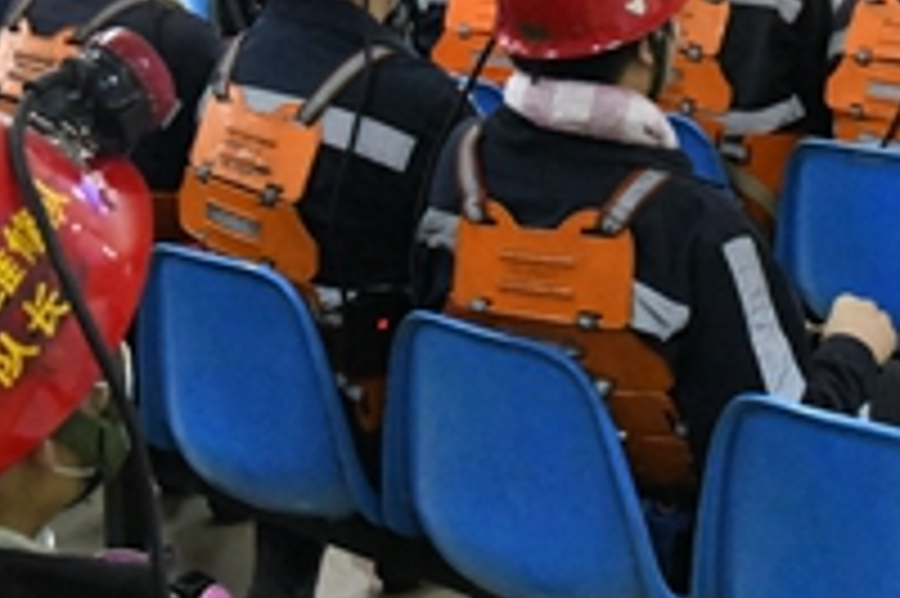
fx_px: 1798
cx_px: 513
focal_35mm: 72
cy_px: -130
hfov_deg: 28.1
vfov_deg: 17.9
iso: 25600
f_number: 11
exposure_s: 1/320
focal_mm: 24
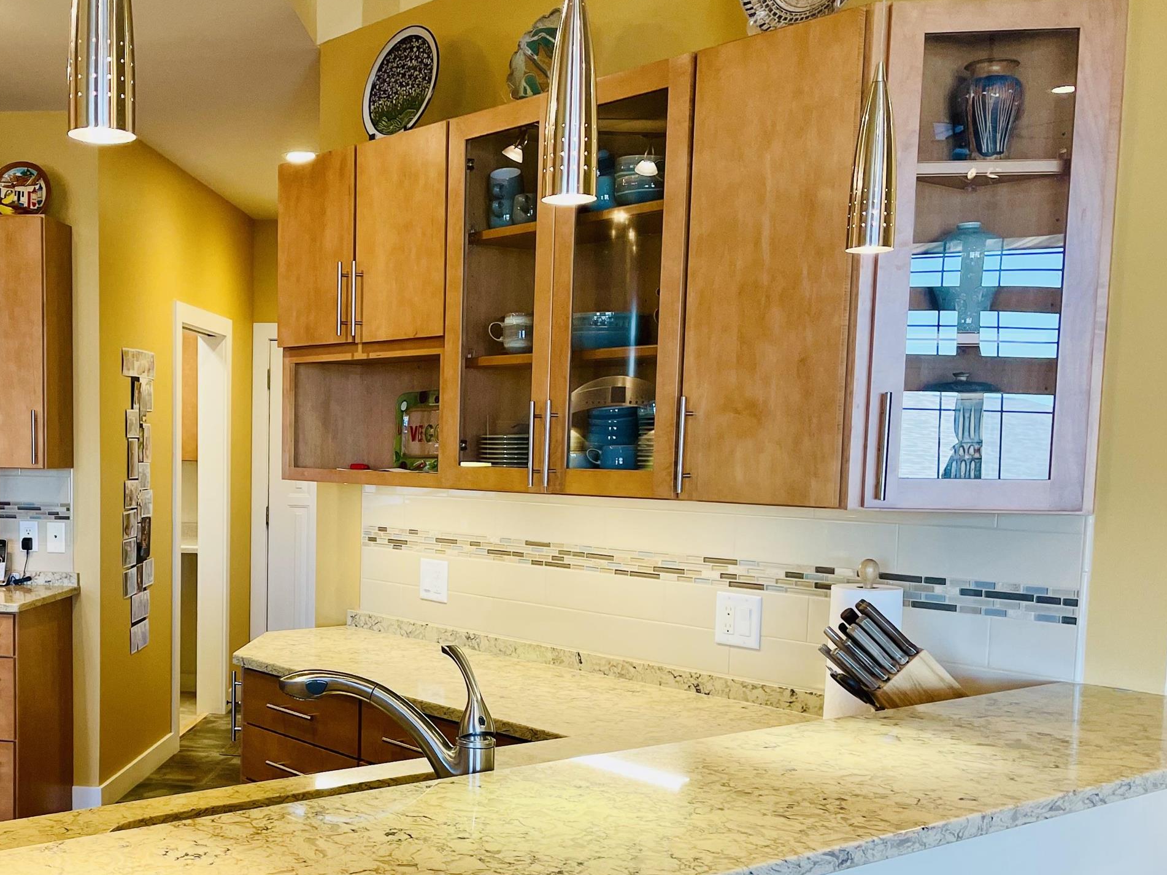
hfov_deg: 43.5
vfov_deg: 34.0
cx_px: 304
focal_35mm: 42
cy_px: 591
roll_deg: -0.8
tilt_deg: -5.9
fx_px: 1416
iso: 80
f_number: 1.6
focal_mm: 4.2
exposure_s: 1/60
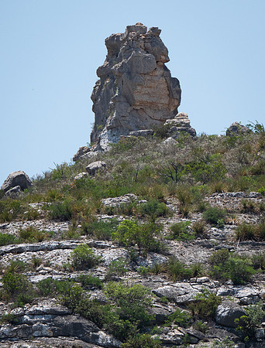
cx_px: 212
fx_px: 6067
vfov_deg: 3.3
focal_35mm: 599
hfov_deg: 2.5
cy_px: 155
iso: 200
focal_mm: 173
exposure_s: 1/1250
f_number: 5.6
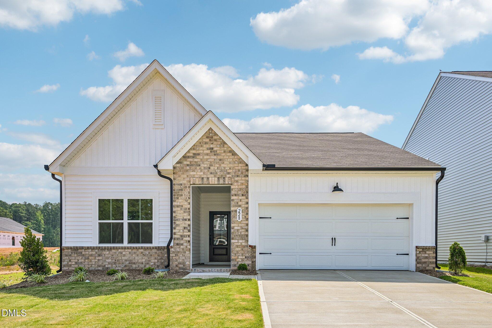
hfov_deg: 68.4
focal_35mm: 26
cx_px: 246
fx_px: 362
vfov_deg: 48.7
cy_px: 164
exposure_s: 1/400
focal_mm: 26.5
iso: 100
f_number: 8
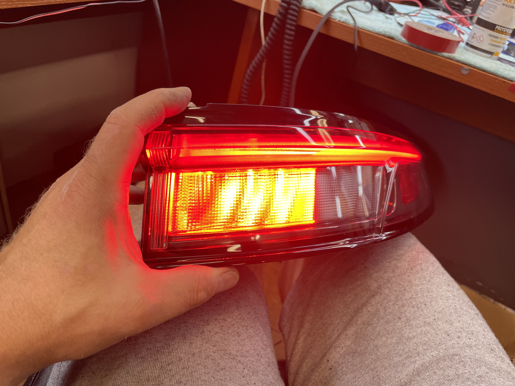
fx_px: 387
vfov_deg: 53.1
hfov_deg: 67.3
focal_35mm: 26
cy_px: 193
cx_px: 258
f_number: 1.6
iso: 80
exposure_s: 1/100
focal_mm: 4.2
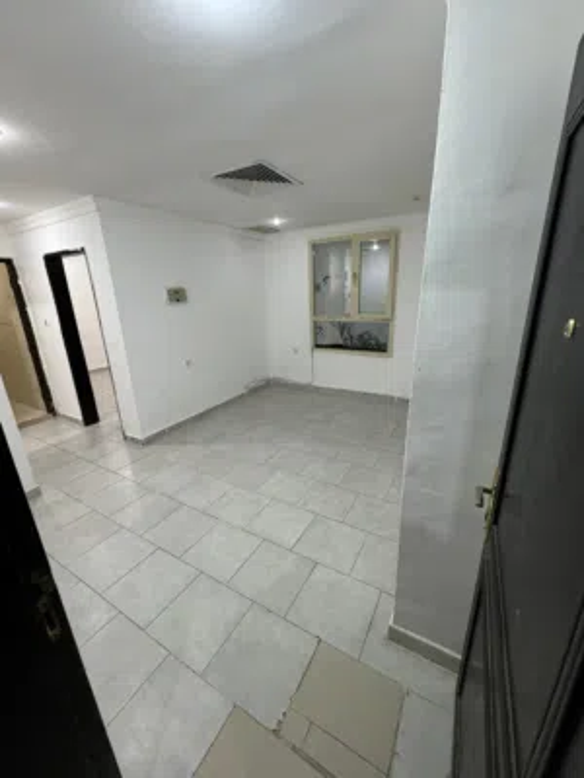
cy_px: 389
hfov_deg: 85.7
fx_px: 315
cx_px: 292
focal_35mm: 14
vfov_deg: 102.1
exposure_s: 1/50
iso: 320
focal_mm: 2.22
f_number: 2.2
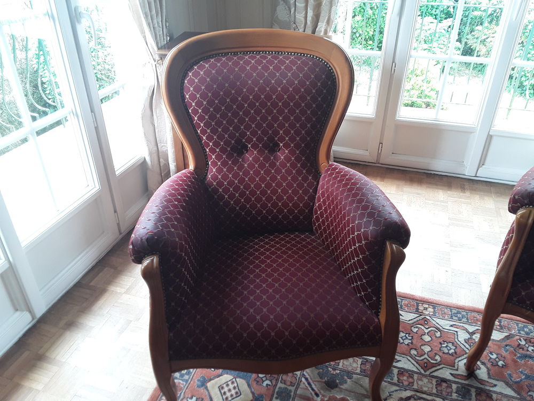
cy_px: 200
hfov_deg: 65.3
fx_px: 417
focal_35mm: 27
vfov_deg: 51.4
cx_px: 267
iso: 50
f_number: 1.9
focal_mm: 2.91
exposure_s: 1/33
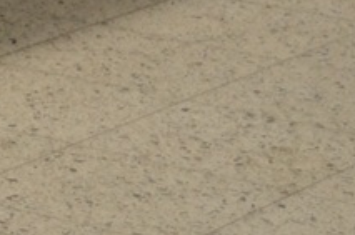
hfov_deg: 6.0
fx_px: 3158
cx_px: -646
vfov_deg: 4.1
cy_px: -490
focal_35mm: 321
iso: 450
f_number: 4.5
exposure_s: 1/60
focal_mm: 28
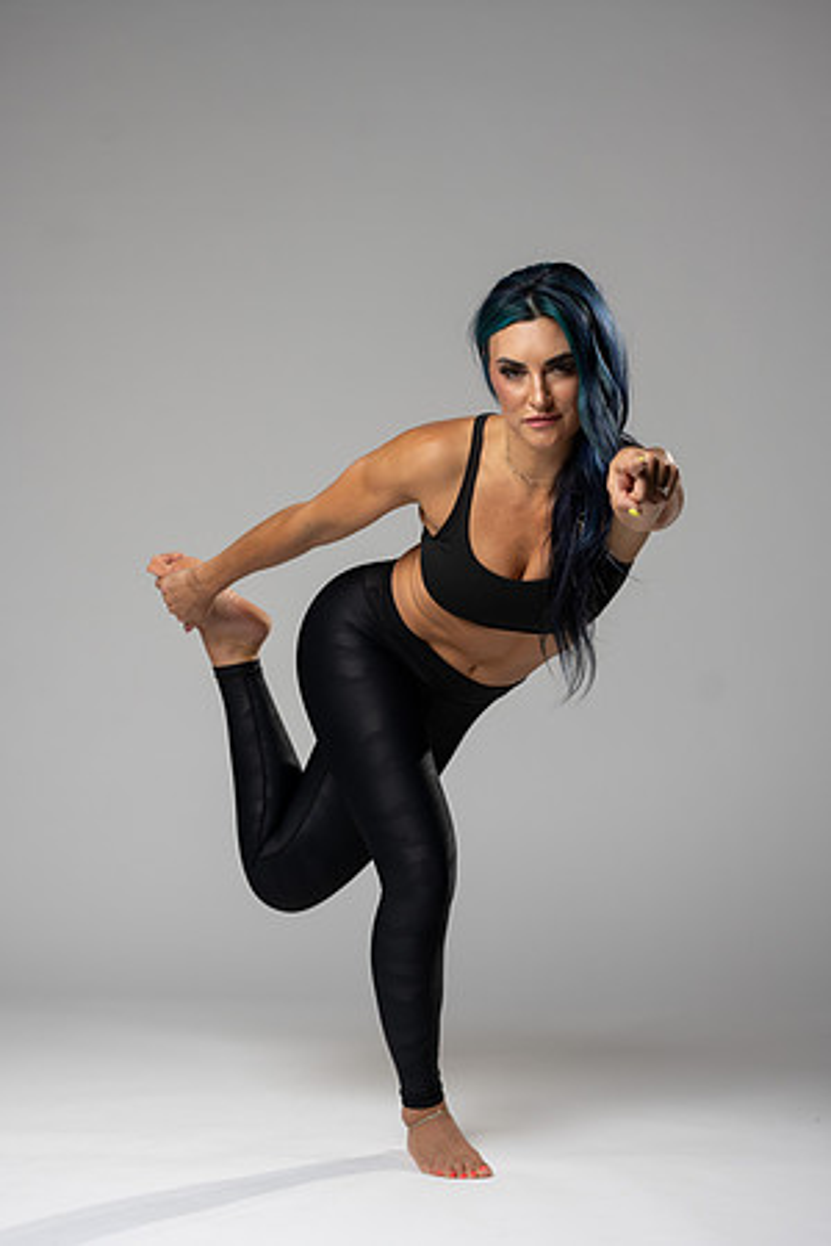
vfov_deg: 23.9
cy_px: 623
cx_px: 416
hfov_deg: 16.1
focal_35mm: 85
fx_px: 2943
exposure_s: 1/160
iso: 200
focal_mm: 85
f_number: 3.5
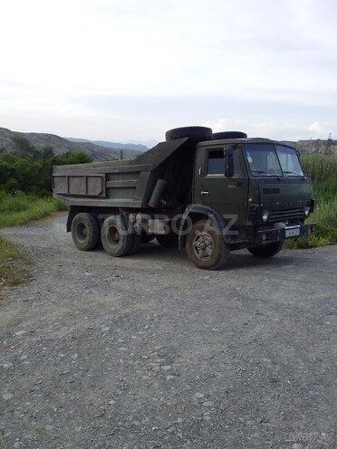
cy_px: 224
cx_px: 168
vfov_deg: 58.4
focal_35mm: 31
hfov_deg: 45.4
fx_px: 402
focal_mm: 3.3
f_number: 2.2
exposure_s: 1/431
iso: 40
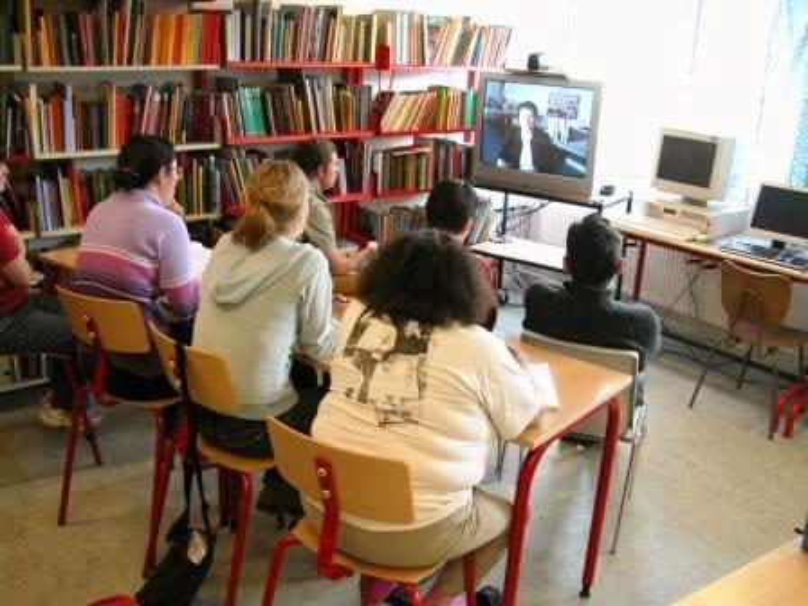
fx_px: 817
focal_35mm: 35
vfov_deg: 40.7
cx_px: 404
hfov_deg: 52.6
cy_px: 303
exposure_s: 1/11.6
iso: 100
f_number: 2.8
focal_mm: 8.9
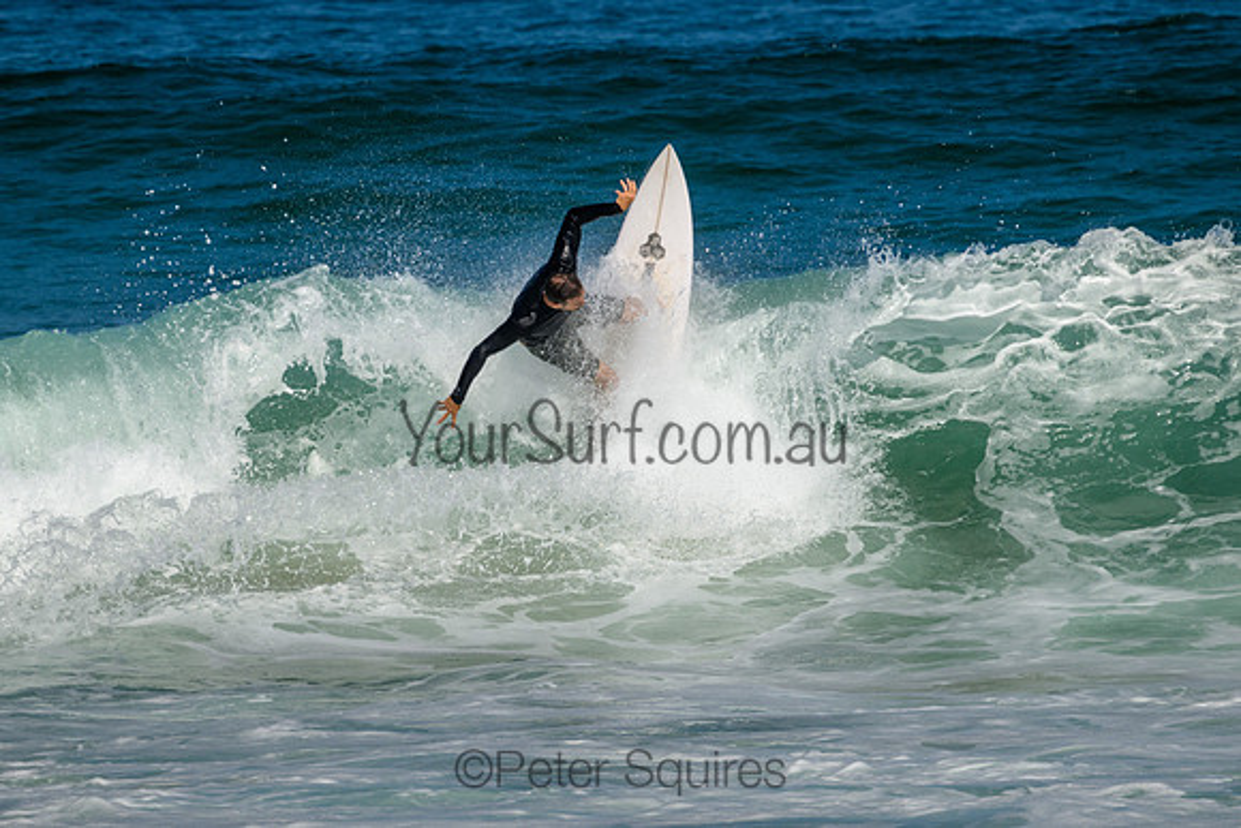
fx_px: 31732
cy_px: 405
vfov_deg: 1.5
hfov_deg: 2.2
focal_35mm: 920
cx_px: 606
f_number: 11
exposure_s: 1/2000
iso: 560
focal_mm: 800
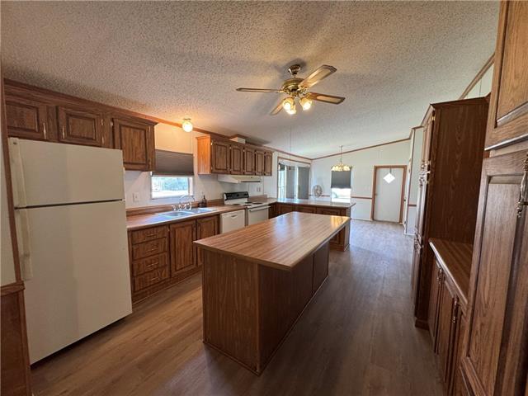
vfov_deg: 85.7
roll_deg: -0.6
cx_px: 264
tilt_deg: -4.6
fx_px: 214
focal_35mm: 14
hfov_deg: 102.1
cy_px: 198
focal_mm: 2.22
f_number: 2.2
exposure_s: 1/120
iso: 250
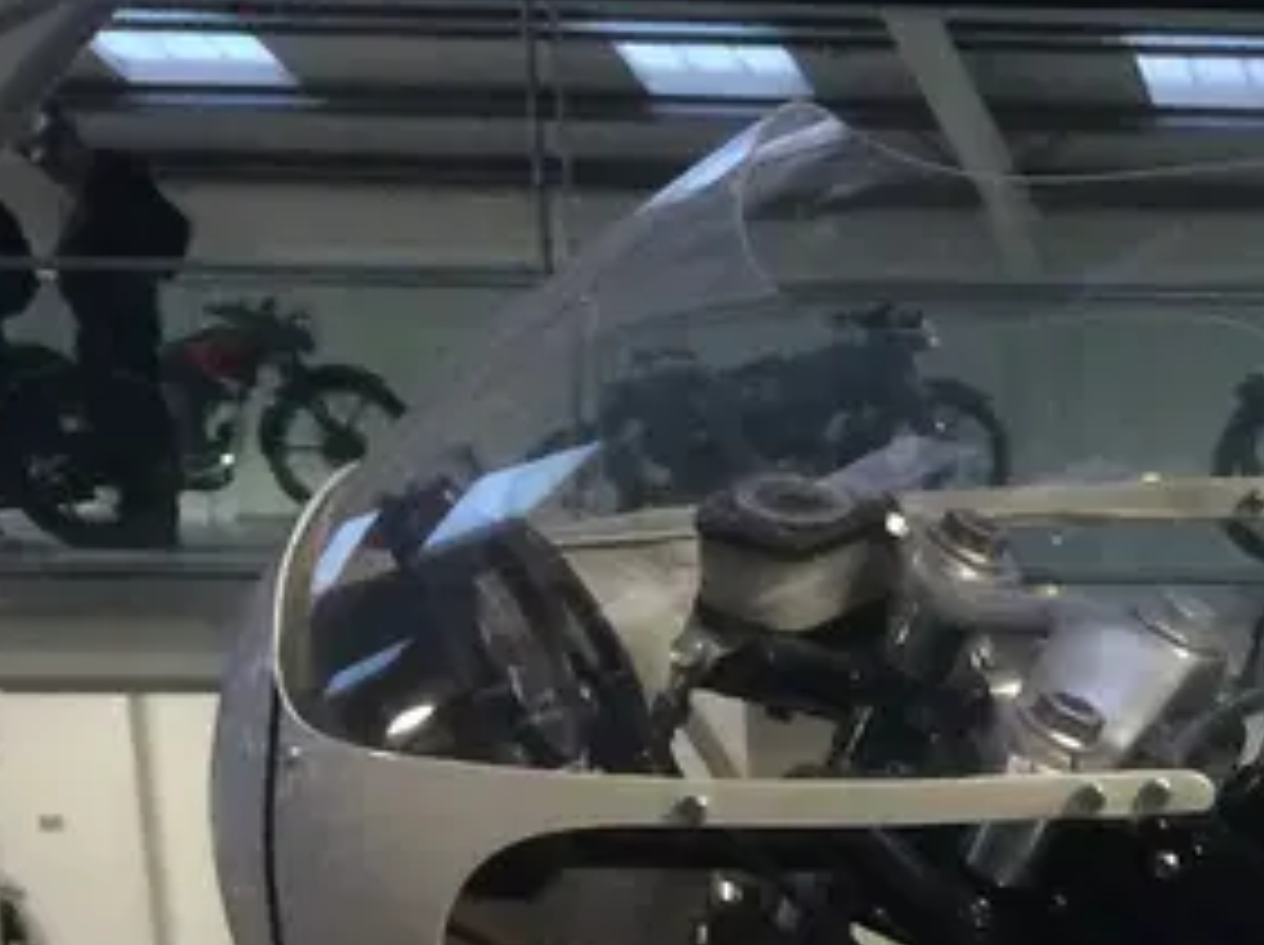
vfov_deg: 11.2
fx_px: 4522
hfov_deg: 14.5
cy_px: 1598
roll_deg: +0.6
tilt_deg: -15.0
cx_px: 2074
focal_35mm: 124
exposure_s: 1/30
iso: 100
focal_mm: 4.15
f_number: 2.2
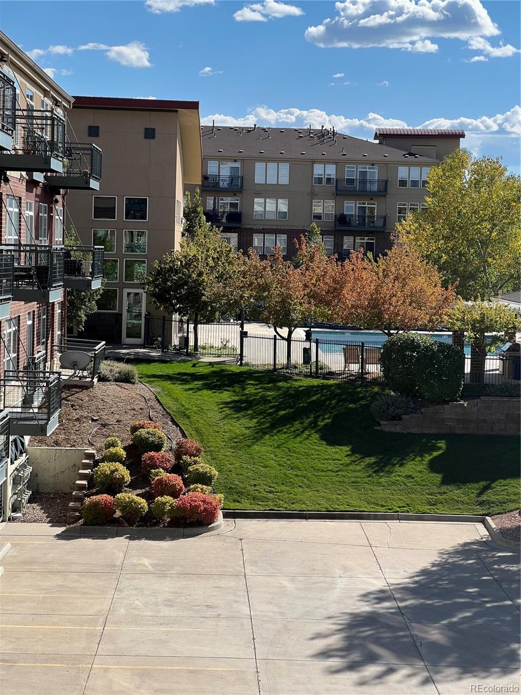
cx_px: 260
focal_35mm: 77
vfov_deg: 25.3
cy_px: 348
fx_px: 1545
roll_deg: -1.6
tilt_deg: -3.1
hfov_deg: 19.1
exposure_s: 1/791
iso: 32
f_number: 2.8
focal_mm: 9
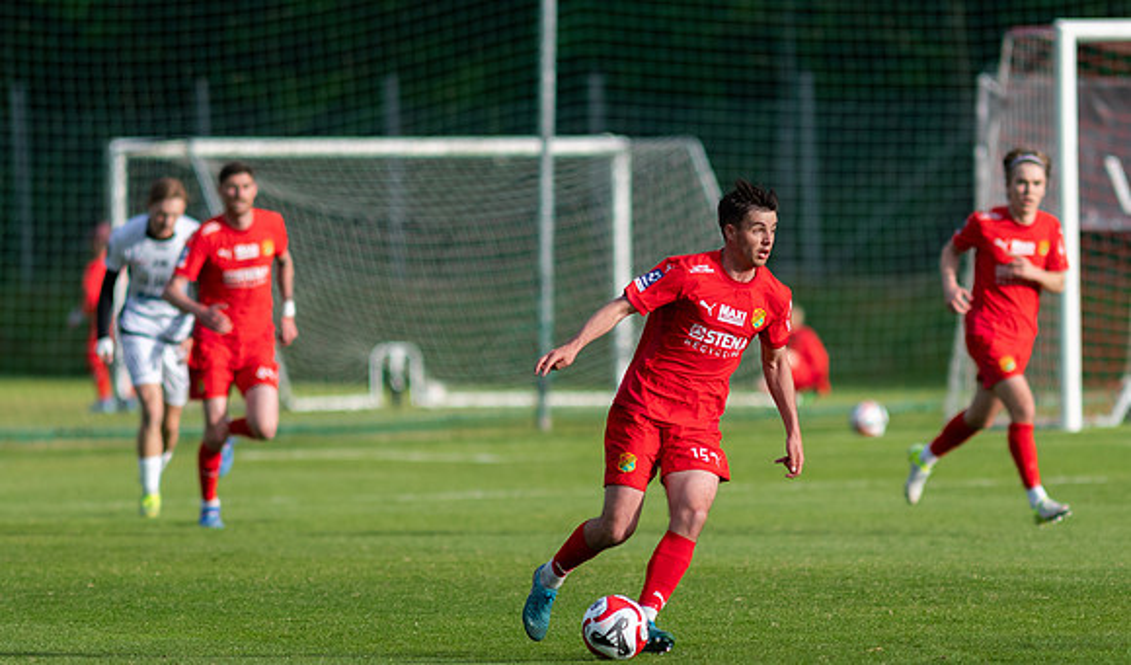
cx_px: 646
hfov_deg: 3.7
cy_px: 366
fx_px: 17328
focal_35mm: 571
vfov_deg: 2.2
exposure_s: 1/2500
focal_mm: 300
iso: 220
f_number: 3.2
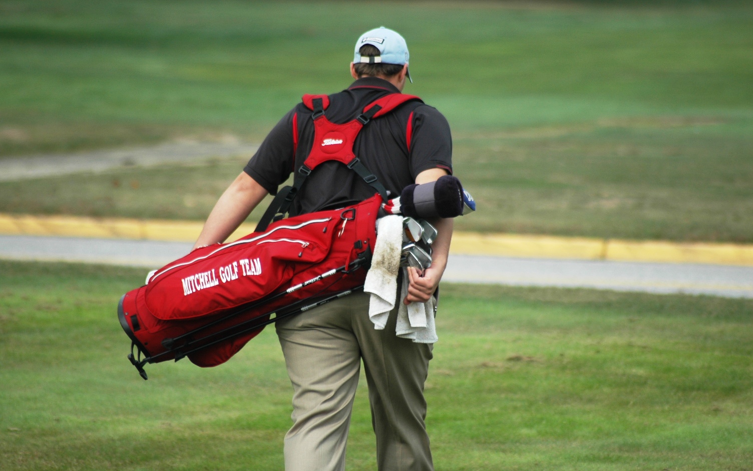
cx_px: 376
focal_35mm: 413
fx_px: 8476
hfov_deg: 5.1
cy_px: 228
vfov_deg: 3.2
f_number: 5.6
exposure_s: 1/500
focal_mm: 270
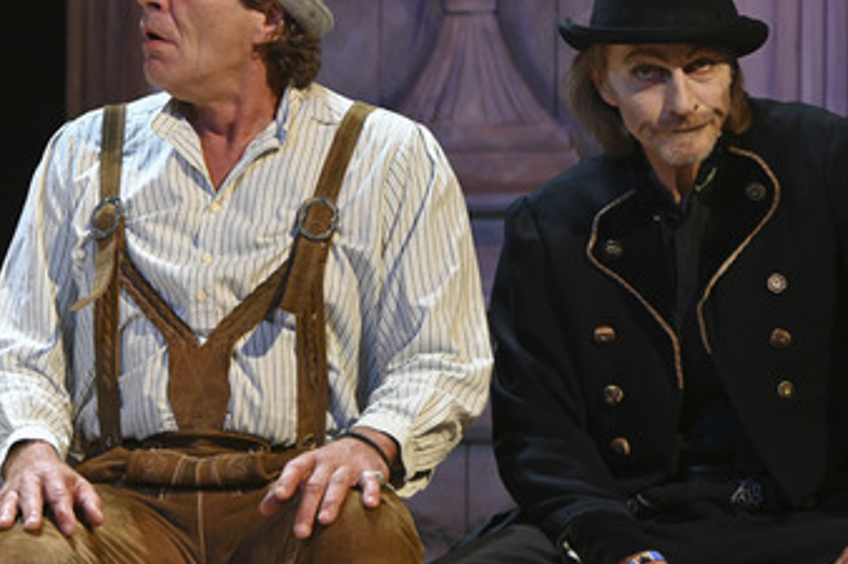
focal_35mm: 220
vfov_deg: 6.2
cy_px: 203
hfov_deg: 9.4
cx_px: 468
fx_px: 5179
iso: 3200
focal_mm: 165
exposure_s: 1/200
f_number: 6.3
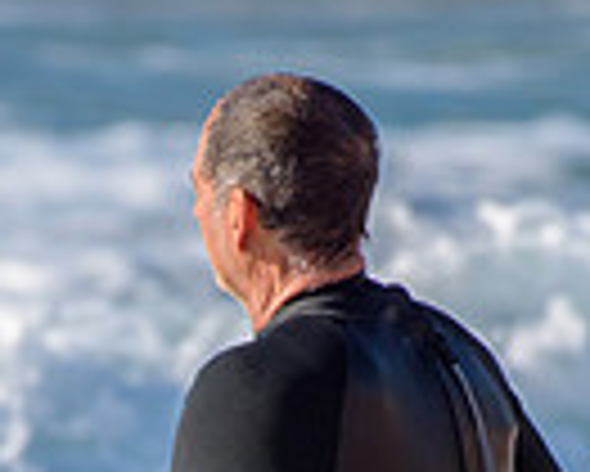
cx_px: 119
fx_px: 44561
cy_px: 804
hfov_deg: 0.8
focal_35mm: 2550
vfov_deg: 0.6
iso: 450
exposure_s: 1/2000
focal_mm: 500
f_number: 5.6
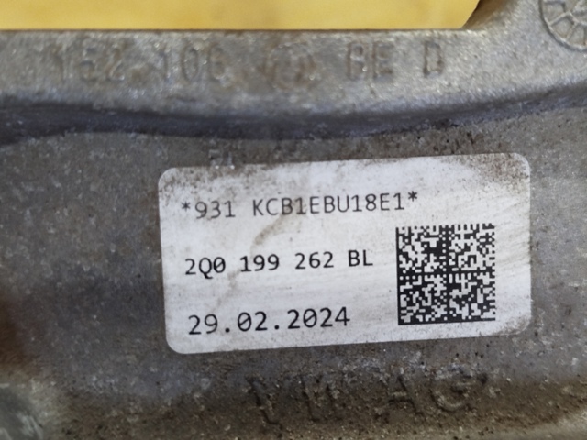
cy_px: 220
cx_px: 294
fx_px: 814
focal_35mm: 48
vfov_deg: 30.3
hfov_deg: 39.7
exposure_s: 1/33
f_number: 1.7
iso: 800
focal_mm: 5.31
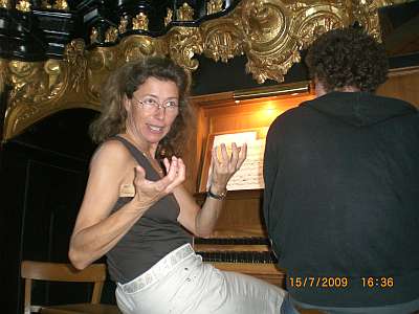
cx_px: 210
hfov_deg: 49.0
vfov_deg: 37.7
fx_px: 460
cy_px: 157
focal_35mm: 38
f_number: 3.1
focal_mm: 6.3
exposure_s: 1/60
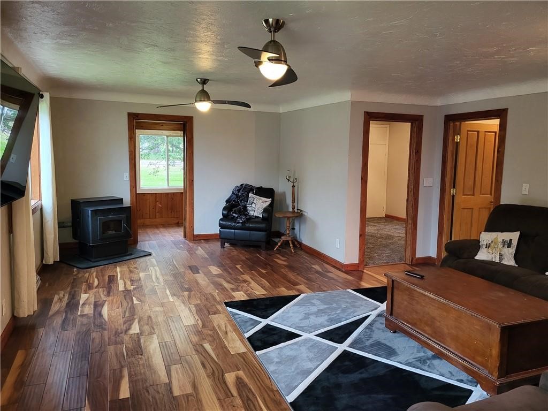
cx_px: 274
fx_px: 412
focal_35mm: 26
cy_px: 206
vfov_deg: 53.1
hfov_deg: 67.3
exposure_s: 1/40
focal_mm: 5.4
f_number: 1.8
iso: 250
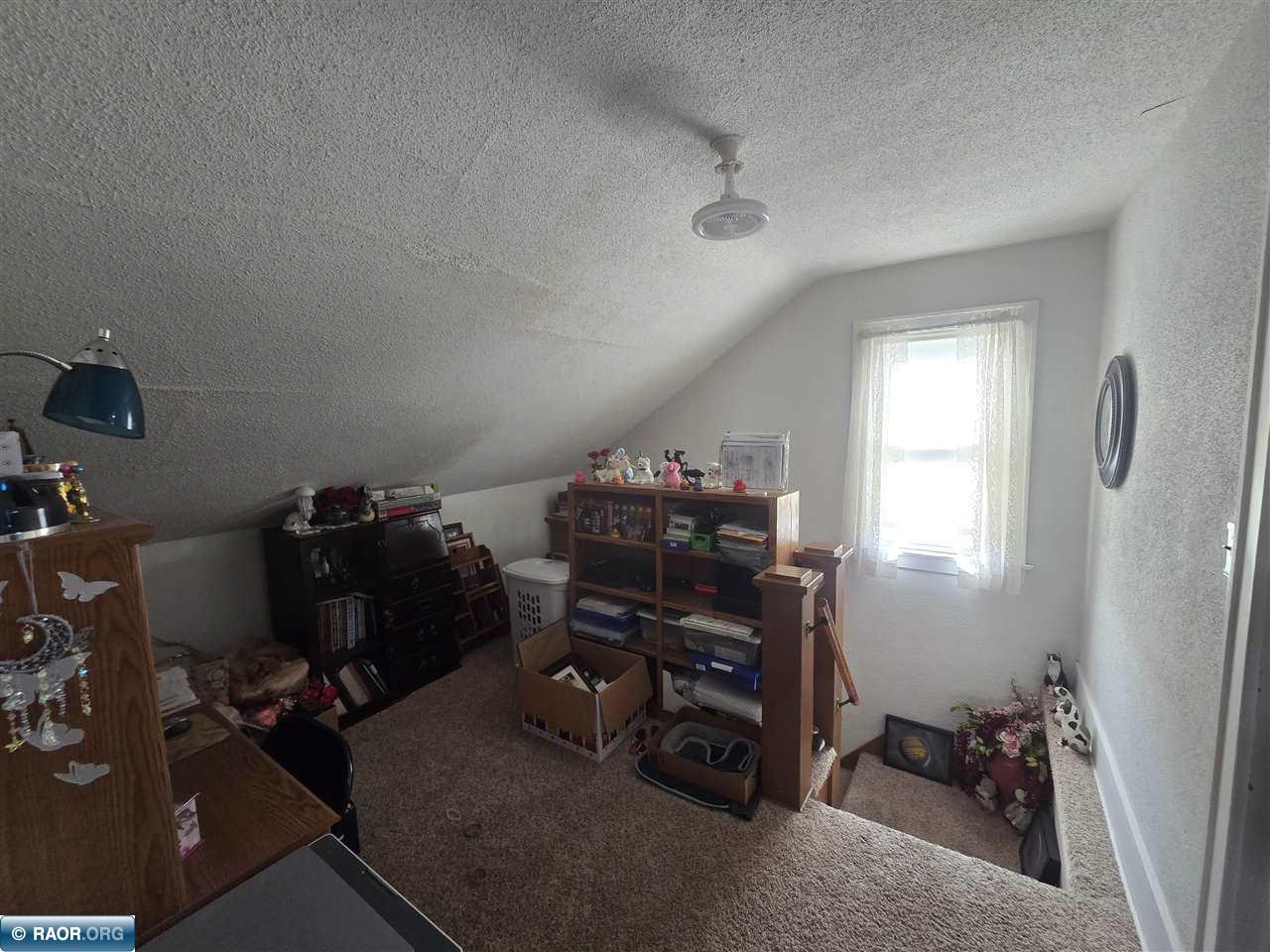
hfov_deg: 106.2
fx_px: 477
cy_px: 476
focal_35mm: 13
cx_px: 635
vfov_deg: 89.9
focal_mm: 2.2
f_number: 2.2
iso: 200
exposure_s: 1/60
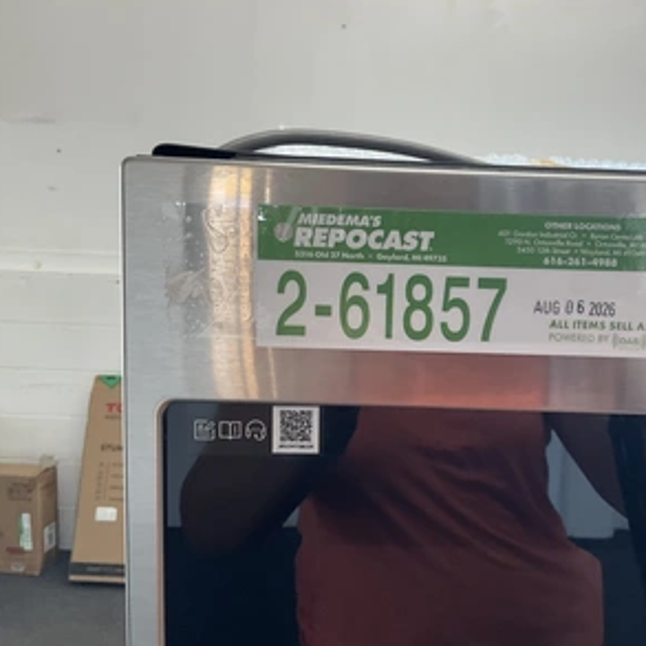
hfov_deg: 46.8
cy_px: 320
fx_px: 739
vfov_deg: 47.2
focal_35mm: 35
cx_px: 408
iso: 80
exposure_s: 1/60
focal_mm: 3
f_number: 1.8
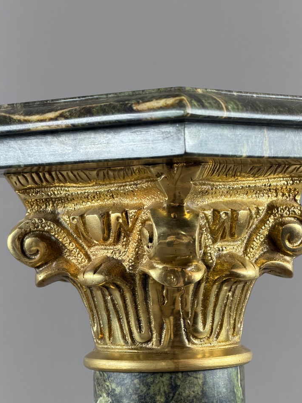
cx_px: 167
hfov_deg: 11.7
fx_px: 1477
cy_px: 225
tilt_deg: -1.1
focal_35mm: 127
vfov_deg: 15.5
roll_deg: +1.0
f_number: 2.8
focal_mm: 16.89
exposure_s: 1/50
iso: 250
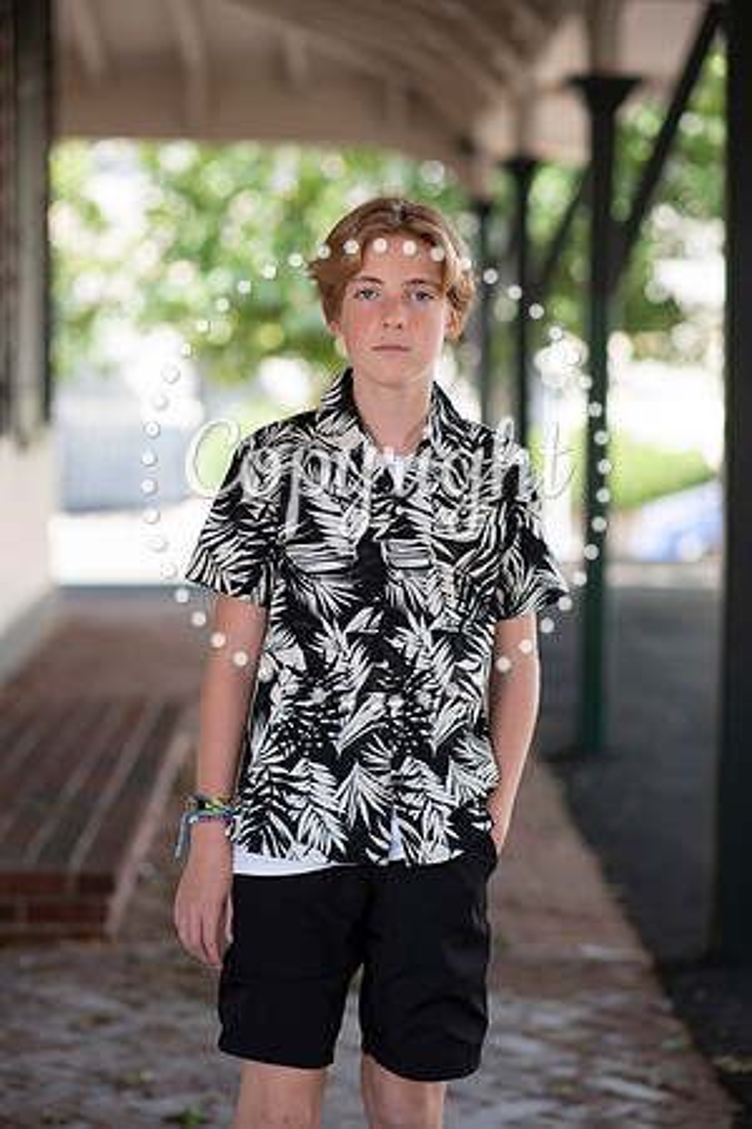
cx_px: 376
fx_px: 2663
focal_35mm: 85
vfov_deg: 23.9
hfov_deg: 16.1
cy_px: 564
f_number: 2.5
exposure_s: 1/320
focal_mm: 85
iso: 200
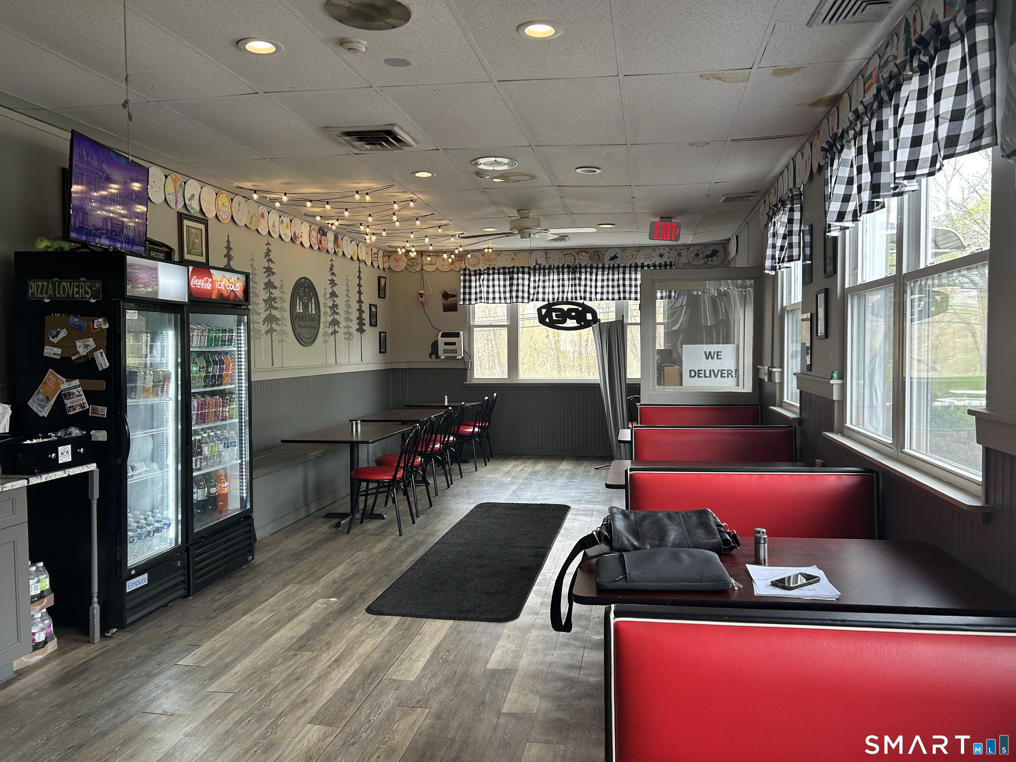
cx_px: 508
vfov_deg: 53.1
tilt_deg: -2.3
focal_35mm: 26
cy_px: 381
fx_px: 763
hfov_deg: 67.3
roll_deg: +0.5
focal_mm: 5.7
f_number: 1.5
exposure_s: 1/120
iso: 64
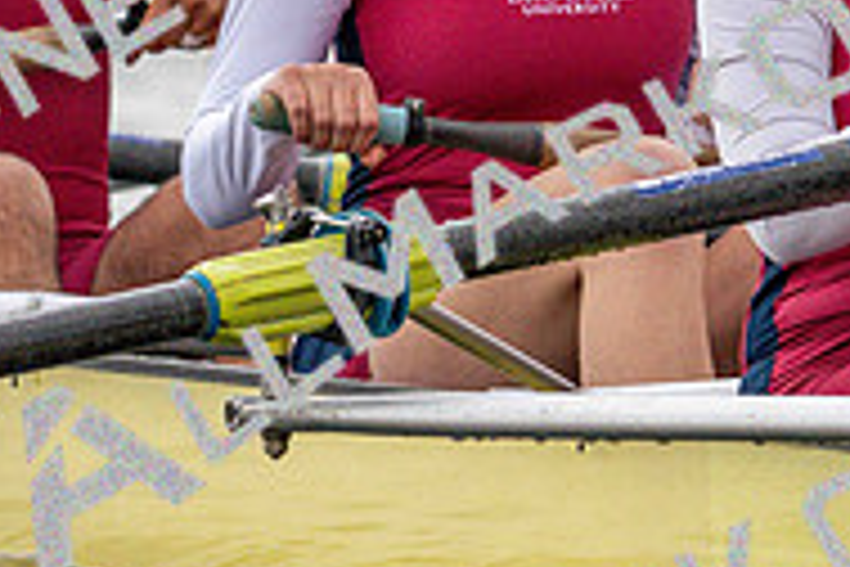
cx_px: 935
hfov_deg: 2.1
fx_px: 22995
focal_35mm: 974
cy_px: -115
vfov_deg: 1.4
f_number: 6.3
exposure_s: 1/1250
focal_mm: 318
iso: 2000
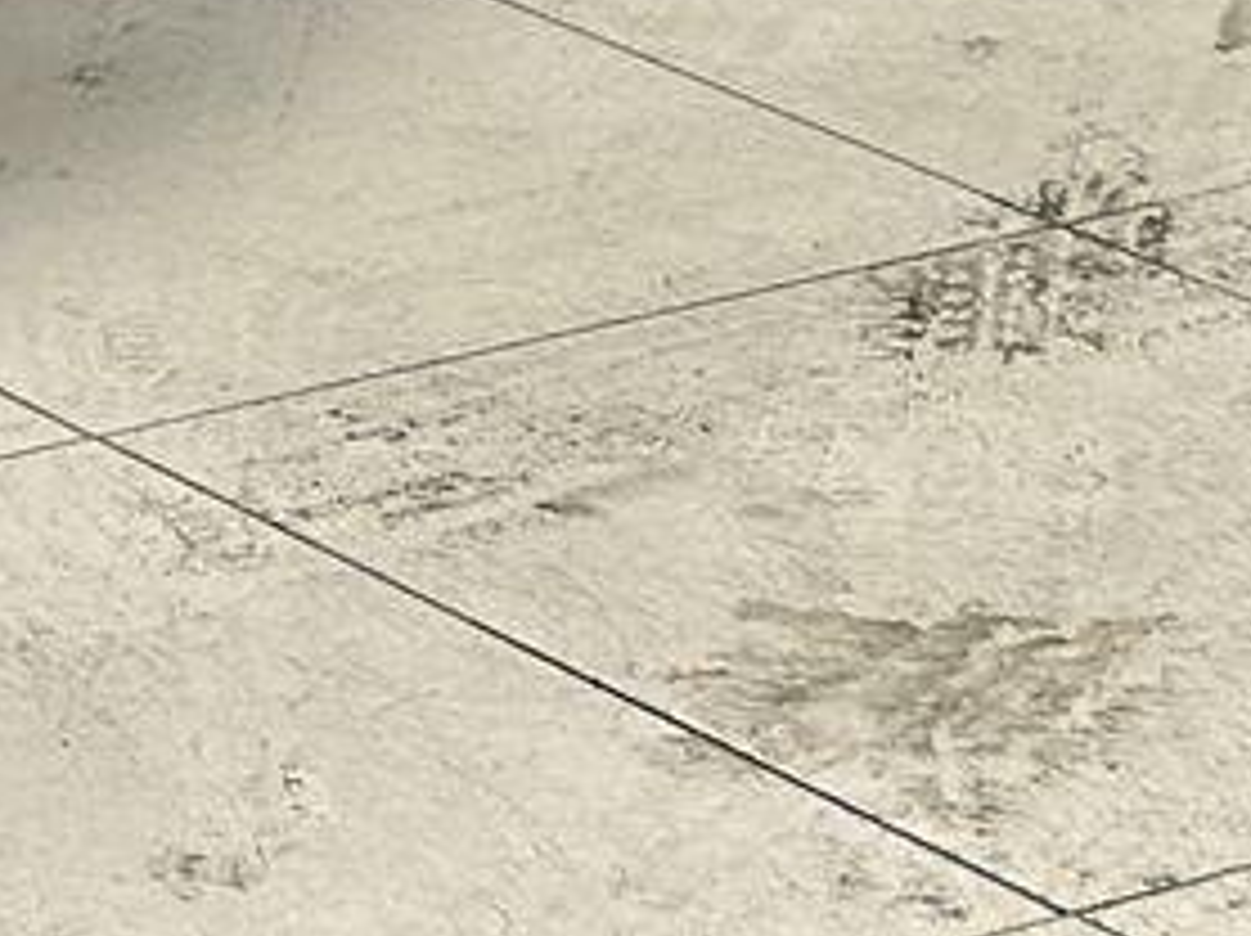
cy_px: -1454
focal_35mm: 249
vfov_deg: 5.7
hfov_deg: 7.7
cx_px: -1161
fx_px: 8991
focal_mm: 6.86
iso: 125
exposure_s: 1/100
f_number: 1.78
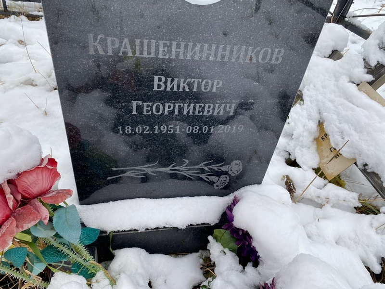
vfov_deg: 53.1
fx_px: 289
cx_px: 192
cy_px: 144
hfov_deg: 67.3
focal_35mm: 26
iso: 32
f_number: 1.8
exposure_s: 1/196
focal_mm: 4.25
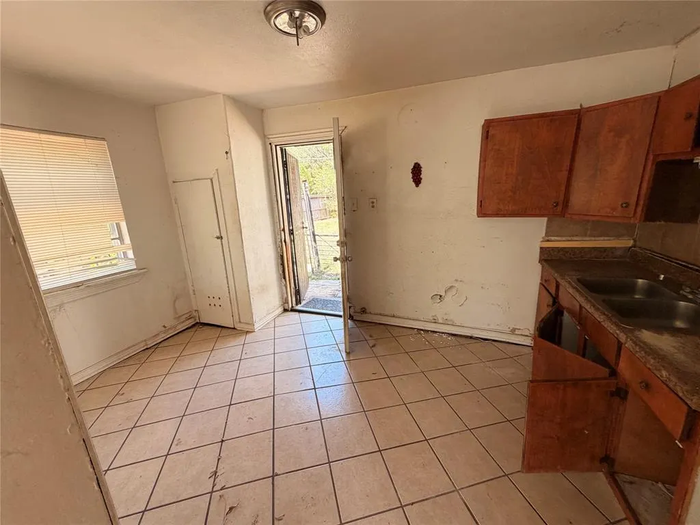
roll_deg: +4.3
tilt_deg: -13.1
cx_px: 350
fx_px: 283
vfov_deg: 85.7
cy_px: 262
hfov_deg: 102.1
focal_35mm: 14
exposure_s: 1/121
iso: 125
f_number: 2.2
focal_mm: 2.22
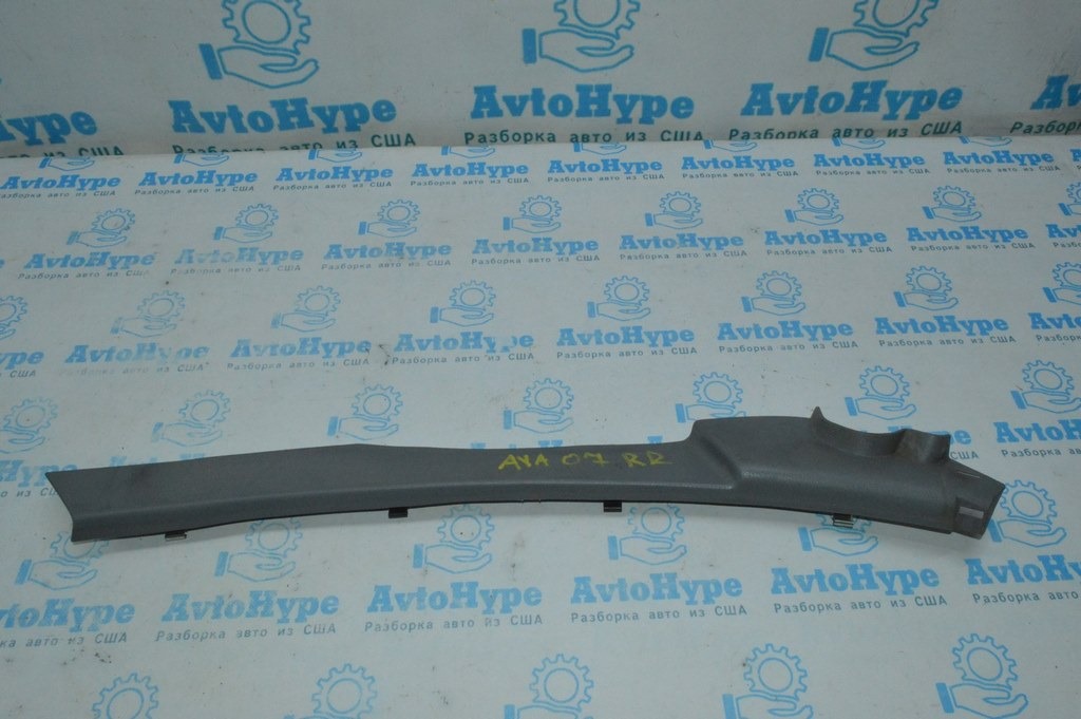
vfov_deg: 47.9
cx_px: 540
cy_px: 360
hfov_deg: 67.4
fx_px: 810
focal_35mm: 27
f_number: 16
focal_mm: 18
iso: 4000
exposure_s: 1/200
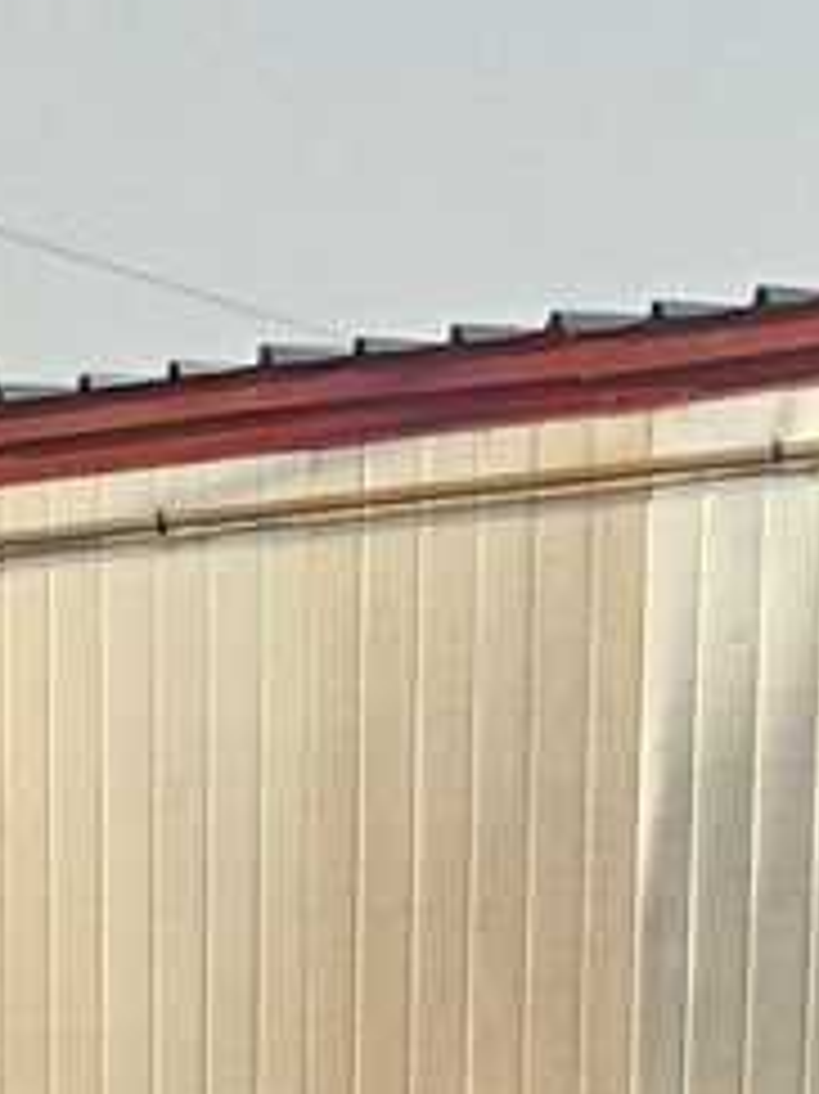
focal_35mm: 178
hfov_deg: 8.3
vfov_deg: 9.2
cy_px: 3093
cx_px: 148
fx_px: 5620
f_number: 1.9
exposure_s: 1/154
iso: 100
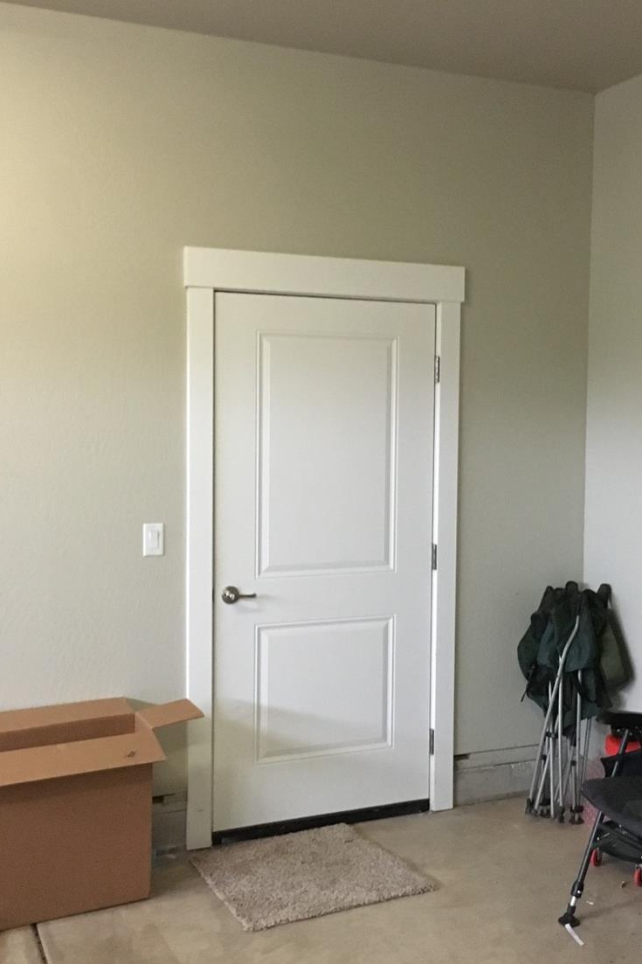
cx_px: 390
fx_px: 1097
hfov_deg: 32.5
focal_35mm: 41
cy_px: 477
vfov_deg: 47.4
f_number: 2.2
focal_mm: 4.15
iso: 320
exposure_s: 1/15
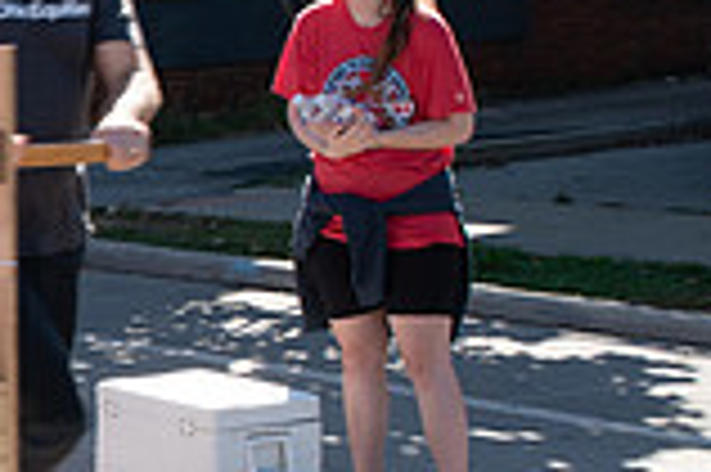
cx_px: -383
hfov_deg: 16.2
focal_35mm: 115
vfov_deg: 11.8
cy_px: 385
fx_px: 2269
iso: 320
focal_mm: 24
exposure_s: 1/200
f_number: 9
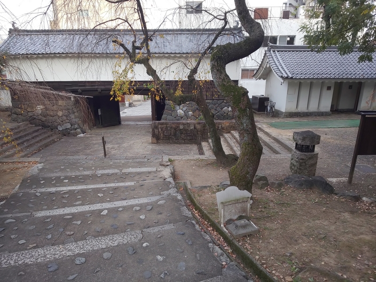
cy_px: 141
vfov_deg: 66.0
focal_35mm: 20
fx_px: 217
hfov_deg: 81.7
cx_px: 188
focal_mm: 3.45
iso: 29
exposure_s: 1/100
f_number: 1.94
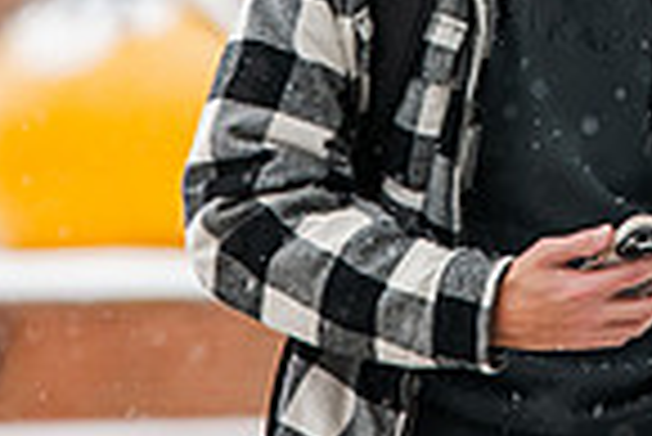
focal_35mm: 739
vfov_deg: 1.9
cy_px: -330
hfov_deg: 2.8
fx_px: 13397
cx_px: 679
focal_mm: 185
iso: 320
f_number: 5
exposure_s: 1/200
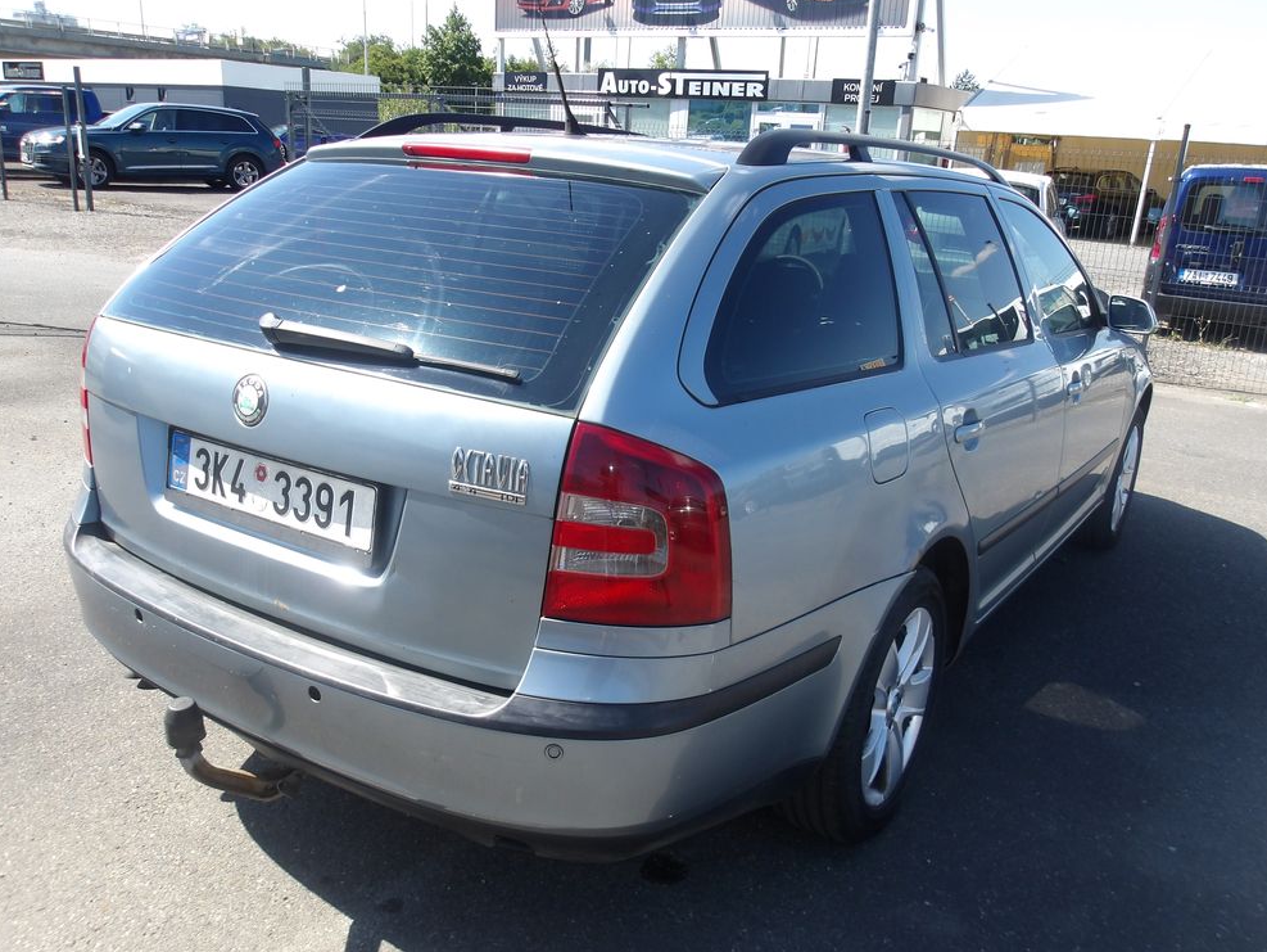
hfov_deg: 63.4
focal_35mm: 28
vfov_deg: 49.8
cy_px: 480
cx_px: 650
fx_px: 1025
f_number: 3
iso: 100
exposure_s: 1/535
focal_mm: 4.9
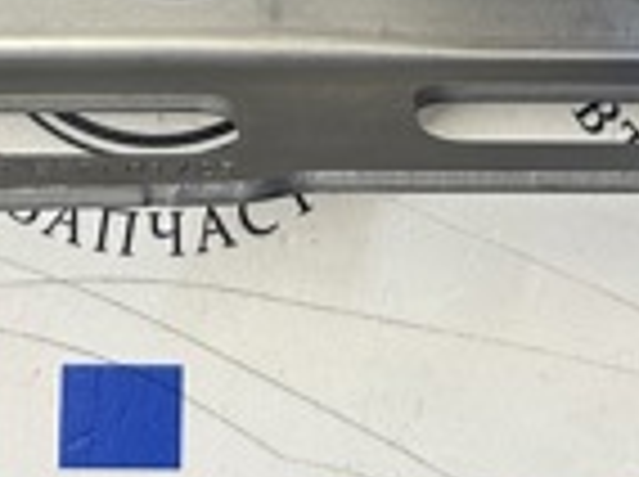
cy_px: -479
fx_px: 1990
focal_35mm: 108
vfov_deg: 12.1
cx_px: 284
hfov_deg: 18.2
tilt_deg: -77.6
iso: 200
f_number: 1.78
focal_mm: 6.86
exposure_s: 1/121
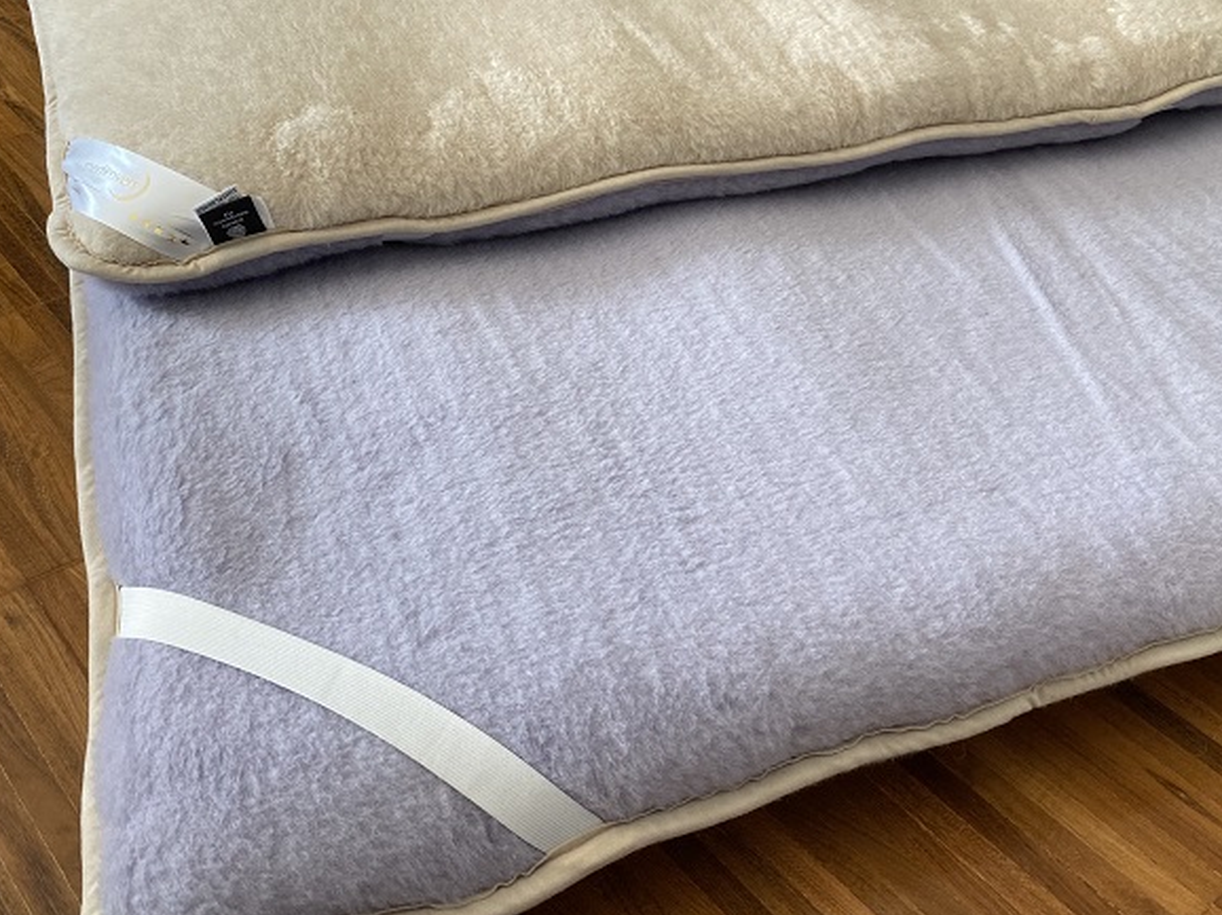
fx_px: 1270
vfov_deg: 39.5
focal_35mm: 36
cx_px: 683
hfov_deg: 51.3
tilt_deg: -35.6
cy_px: 380
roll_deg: -4.5
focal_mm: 4.25
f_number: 1.8
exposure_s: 1/121
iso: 125
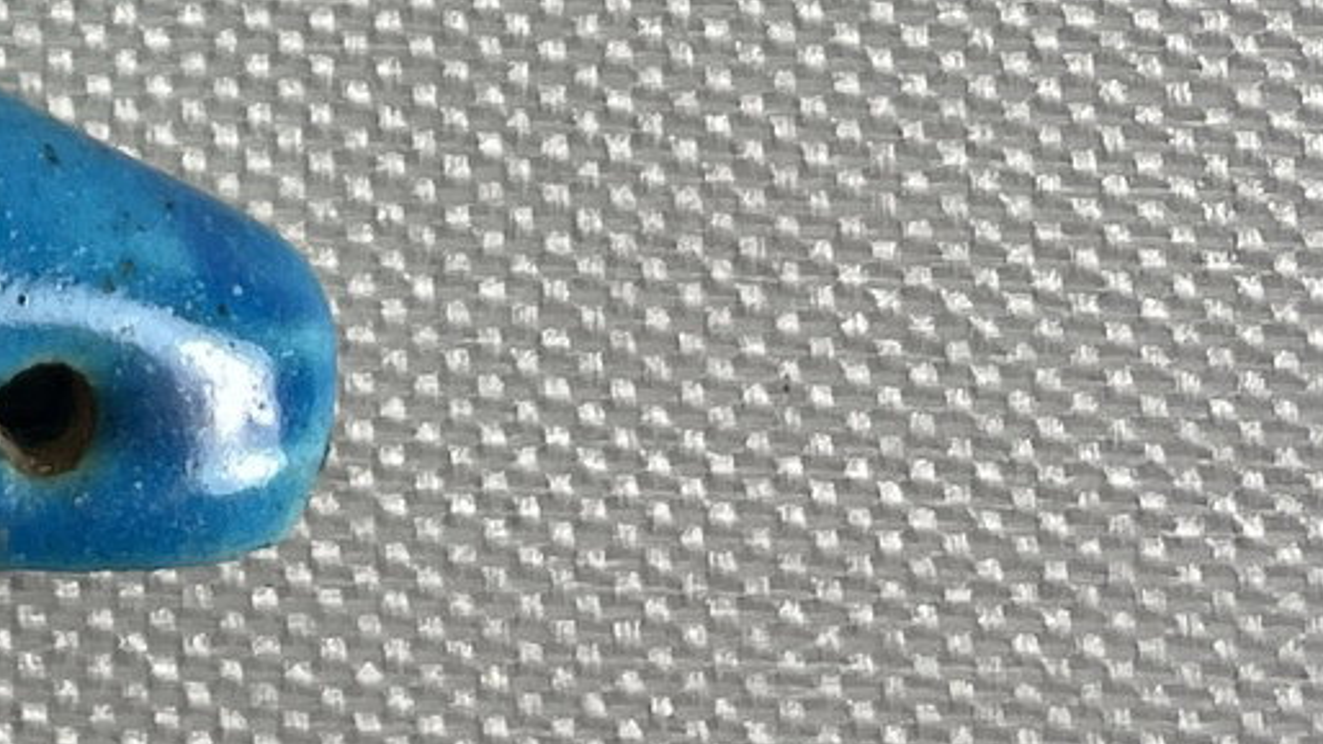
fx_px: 5156
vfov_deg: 7.4
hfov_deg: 14.4
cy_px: -1371
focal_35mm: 147
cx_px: 10
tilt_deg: -87.5
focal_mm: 4.2
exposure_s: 1/254
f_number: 1.6
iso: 40
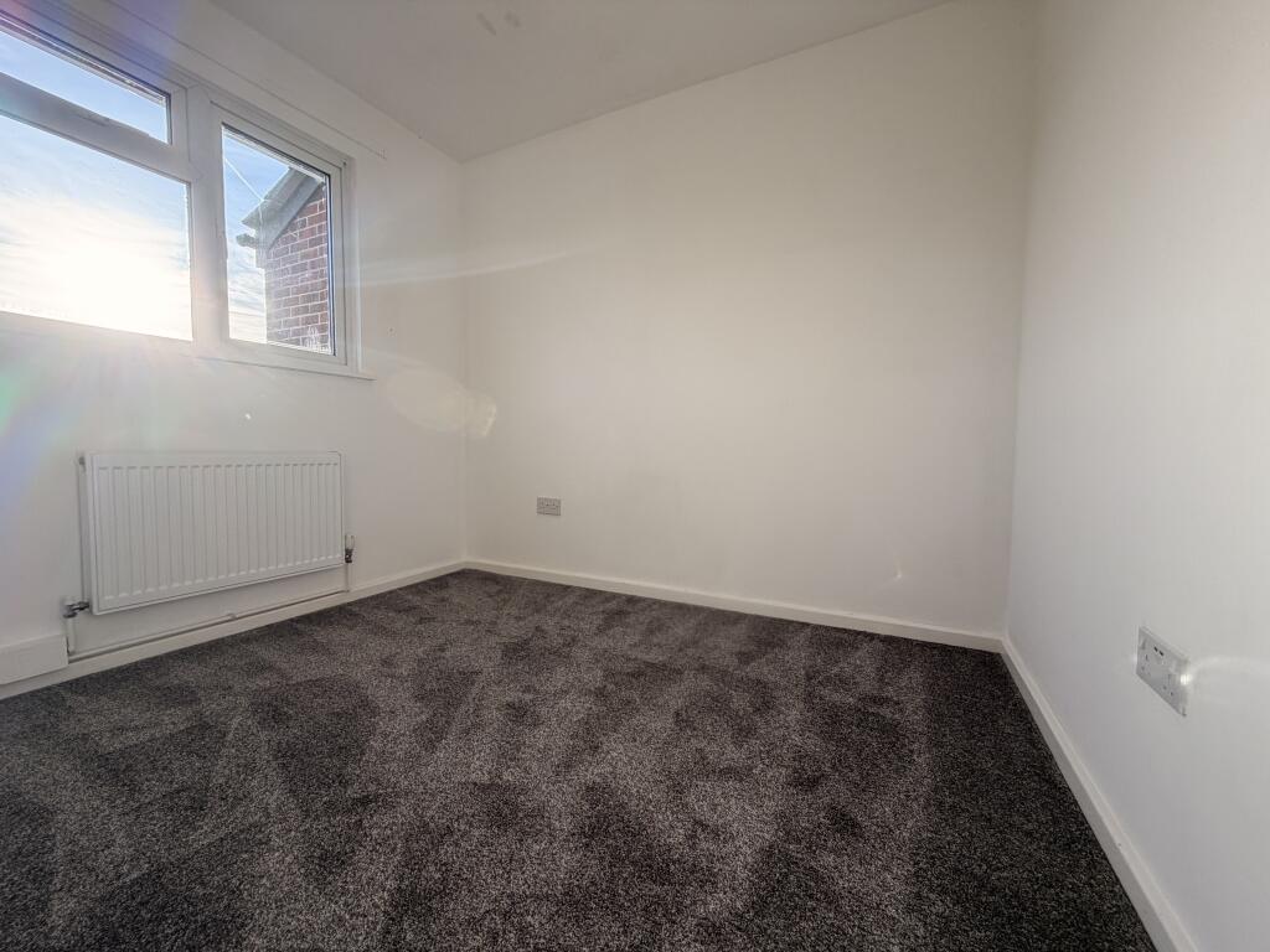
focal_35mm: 14
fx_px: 514
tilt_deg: -1.9
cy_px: 476
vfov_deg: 85.7
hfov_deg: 102.1
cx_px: 635
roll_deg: +0.8
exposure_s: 1/228
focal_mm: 2.22
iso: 50
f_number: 2.2
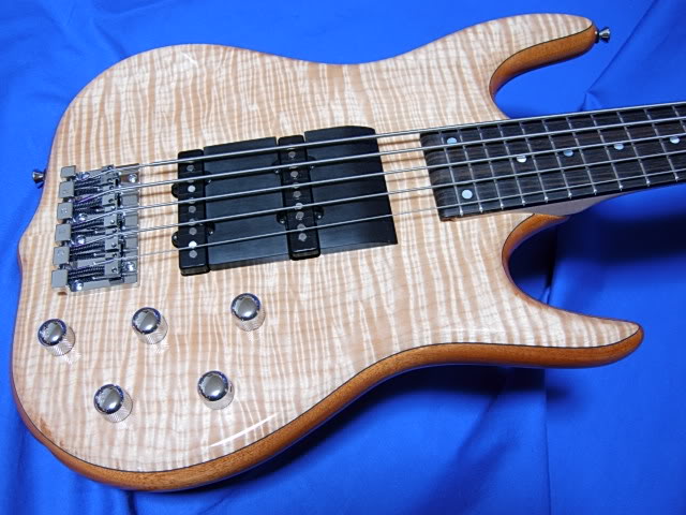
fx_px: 713
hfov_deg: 51.4
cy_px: 258
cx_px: 343
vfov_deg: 39.7
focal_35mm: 36
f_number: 2.7
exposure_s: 1/4
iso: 72
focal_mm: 7.5
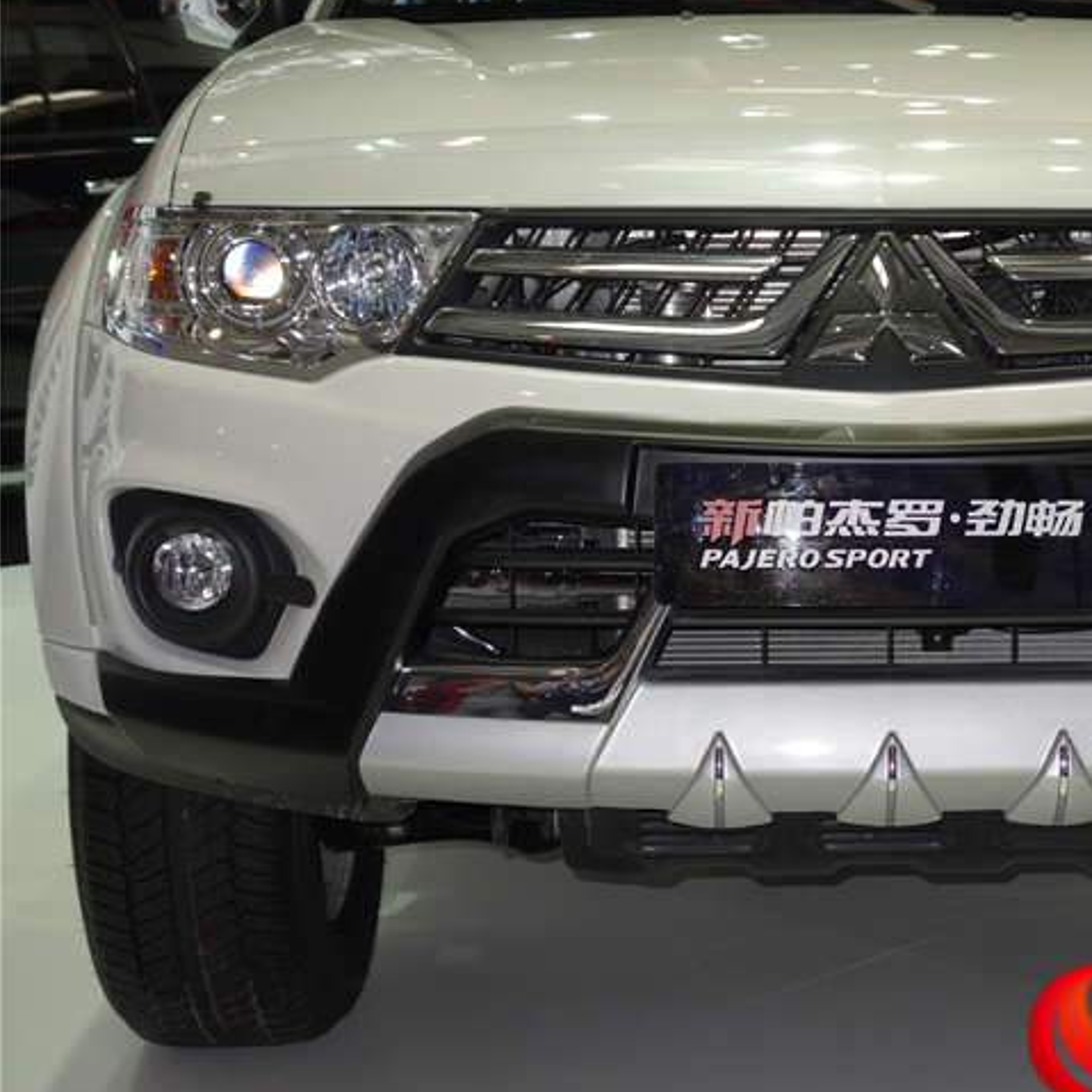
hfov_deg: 23.9
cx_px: 910
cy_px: 541
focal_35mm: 71
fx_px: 2534
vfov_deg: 24.3
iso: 200
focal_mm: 18.66
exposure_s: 1/200
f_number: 3.2
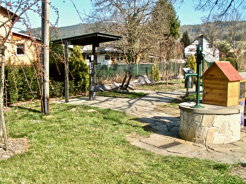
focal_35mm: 41
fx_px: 291
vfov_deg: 35.1
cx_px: 123
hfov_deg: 45.8
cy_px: 92
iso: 50
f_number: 5.6
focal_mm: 6.3
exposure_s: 1/200
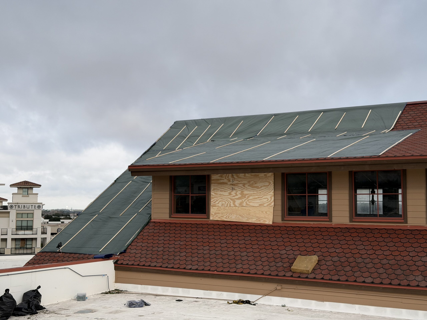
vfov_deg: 30.3
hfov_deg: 39.7
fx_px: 592
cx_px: 214
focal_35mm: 48
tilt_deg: +3.2
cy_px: 160
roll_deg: +0.2
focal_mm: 6.76
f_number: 1.78
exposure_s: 1/1642
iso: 64
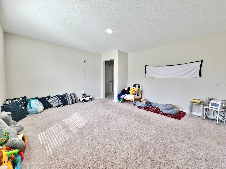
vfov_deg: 89.9
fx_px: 85
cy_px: 84
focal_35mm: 13
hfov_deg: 106.2
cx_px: 113
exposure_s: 1/120
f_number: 2.2
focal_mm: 2.2
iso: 80
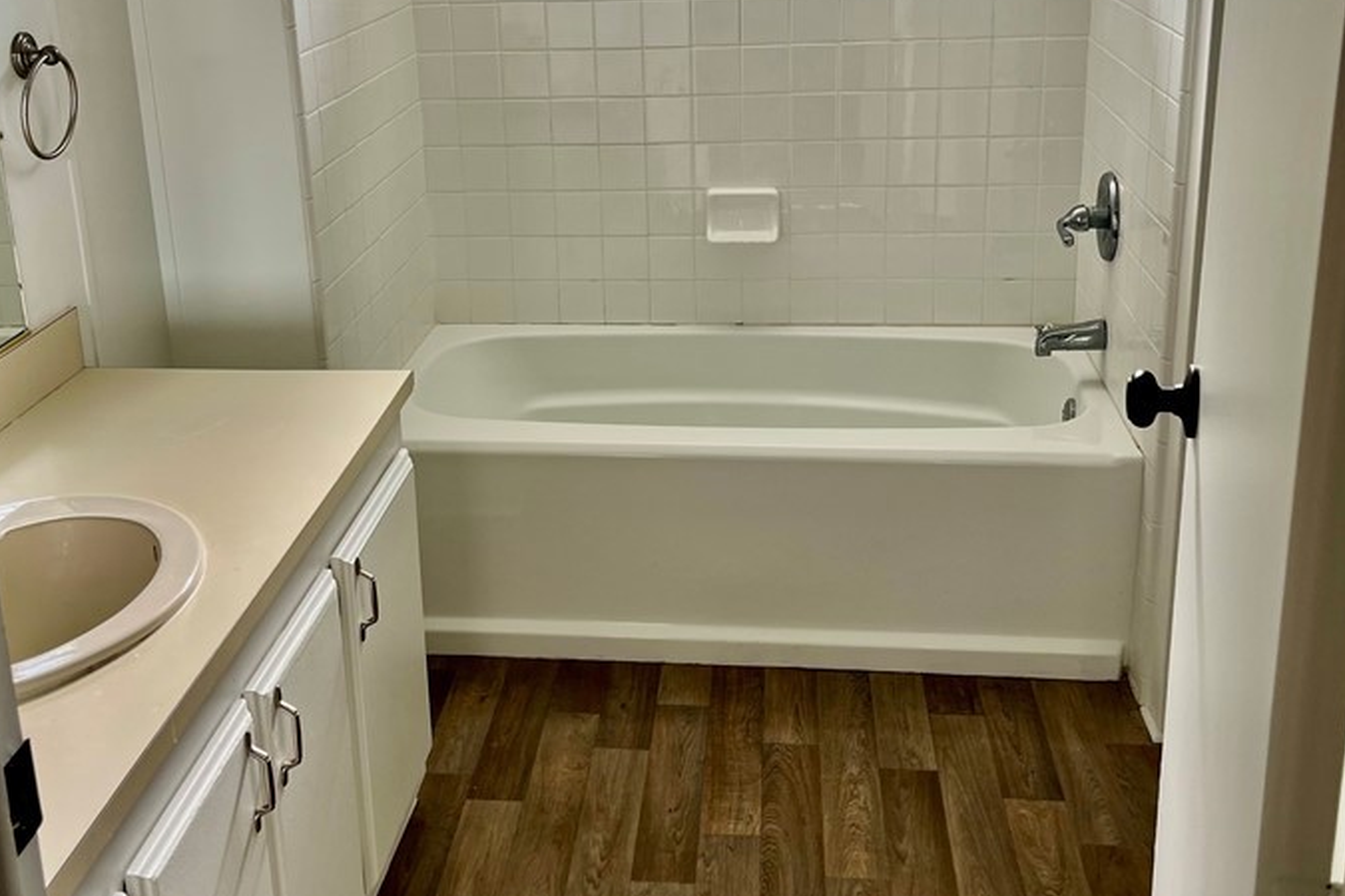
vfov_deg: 32.3
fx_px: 1532
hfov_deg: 47.3
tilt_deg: -17.3
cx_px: 600
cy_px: 289
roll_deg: +1.8
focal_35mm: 41
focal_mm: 5.1
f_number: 1.6
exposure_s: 1/172
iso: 40
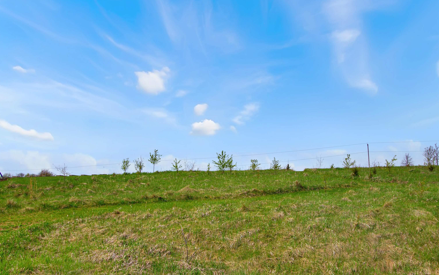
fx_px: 407
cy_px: 147
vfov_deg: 37.3
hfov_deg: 56.7
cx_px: 218
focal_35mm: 34
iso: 100
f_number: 13
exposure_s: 1/250
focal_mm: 22
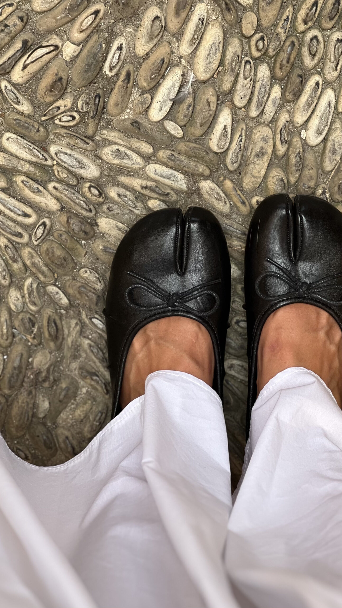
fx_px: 1354
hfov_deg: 14.4
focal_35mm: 84
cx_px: 209
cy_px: 304
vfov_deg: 25.3
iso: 40
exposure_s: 1/121
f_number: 2.8
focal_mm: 9
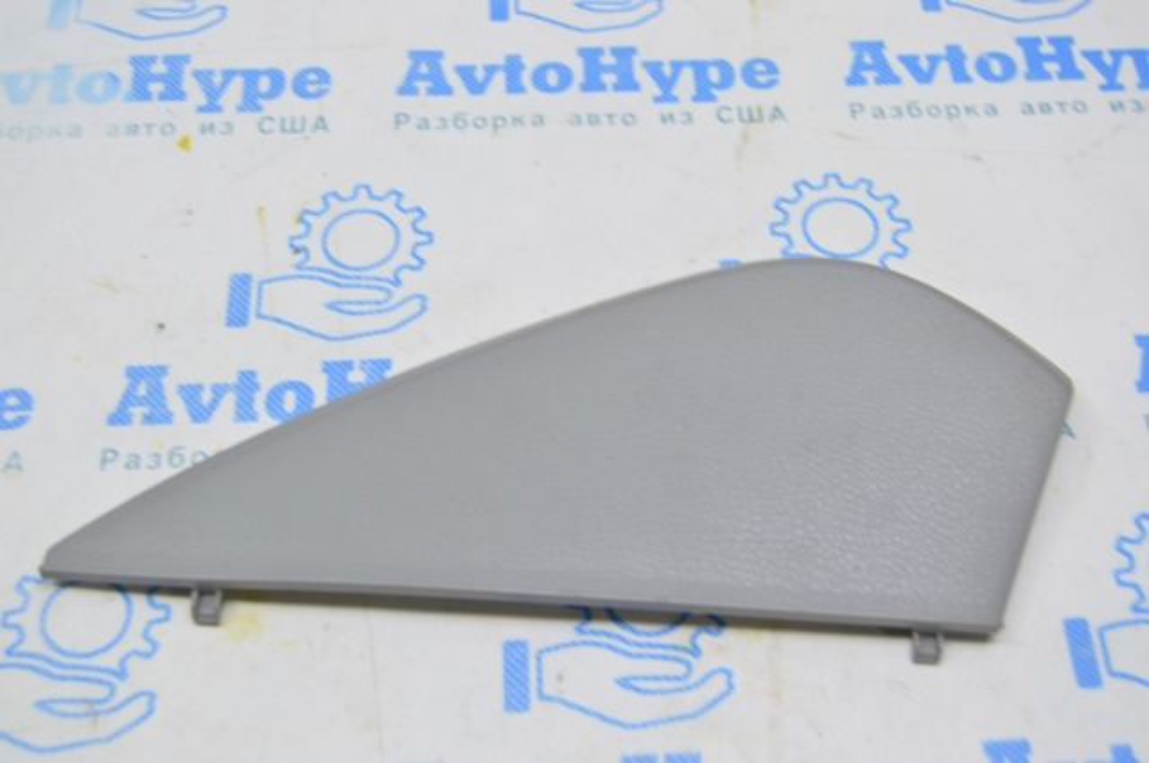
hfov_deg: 41.2
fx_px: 1530
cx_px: 574
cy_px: 382
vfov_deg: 28.0
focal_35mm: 48
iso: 400
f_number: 5.6
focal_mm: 32
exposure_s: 1/20
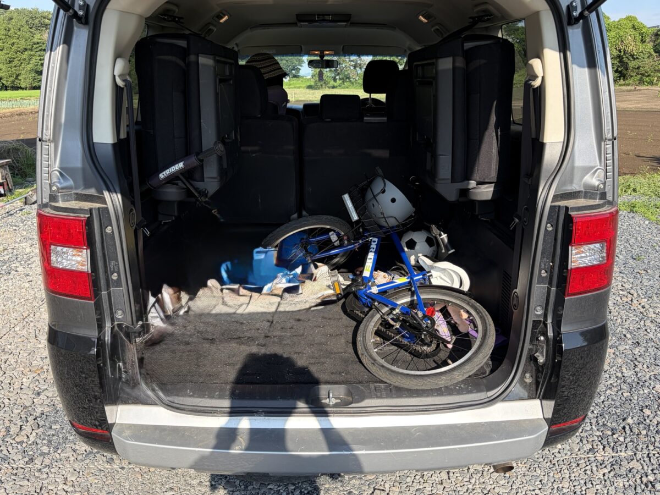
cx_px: 330
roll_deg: -0.6
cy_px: 248
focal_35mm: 26
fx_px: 496
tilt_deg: -16.5
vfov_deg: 53.1
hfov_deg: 67.3
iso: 50
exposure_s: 1/987
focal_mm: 5.96
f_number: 1.6
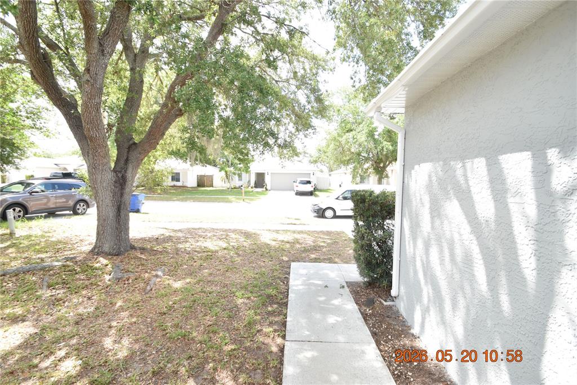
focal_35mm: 15
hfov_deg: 100.4
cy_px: 192
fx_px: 240
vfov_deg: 77.3
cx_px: 288
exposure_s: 1/180
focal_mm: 10
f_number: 6.7
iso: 400
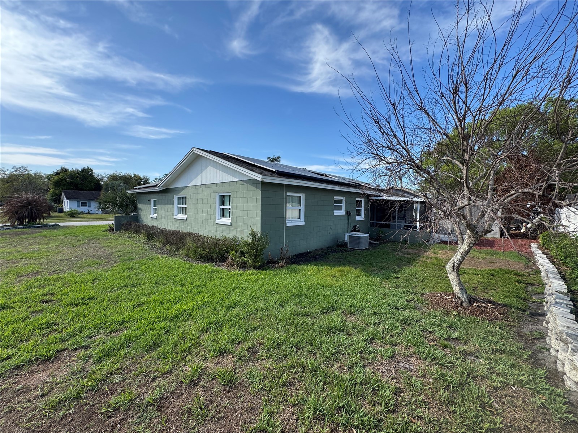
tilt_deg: -3.2
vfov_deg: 85.7
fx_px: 234
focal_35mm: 14
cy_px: 216
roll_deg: -1.2
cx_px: 289
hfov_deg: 102.1
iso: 50
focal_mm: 2.22
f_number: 2.2
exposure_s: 1/1217
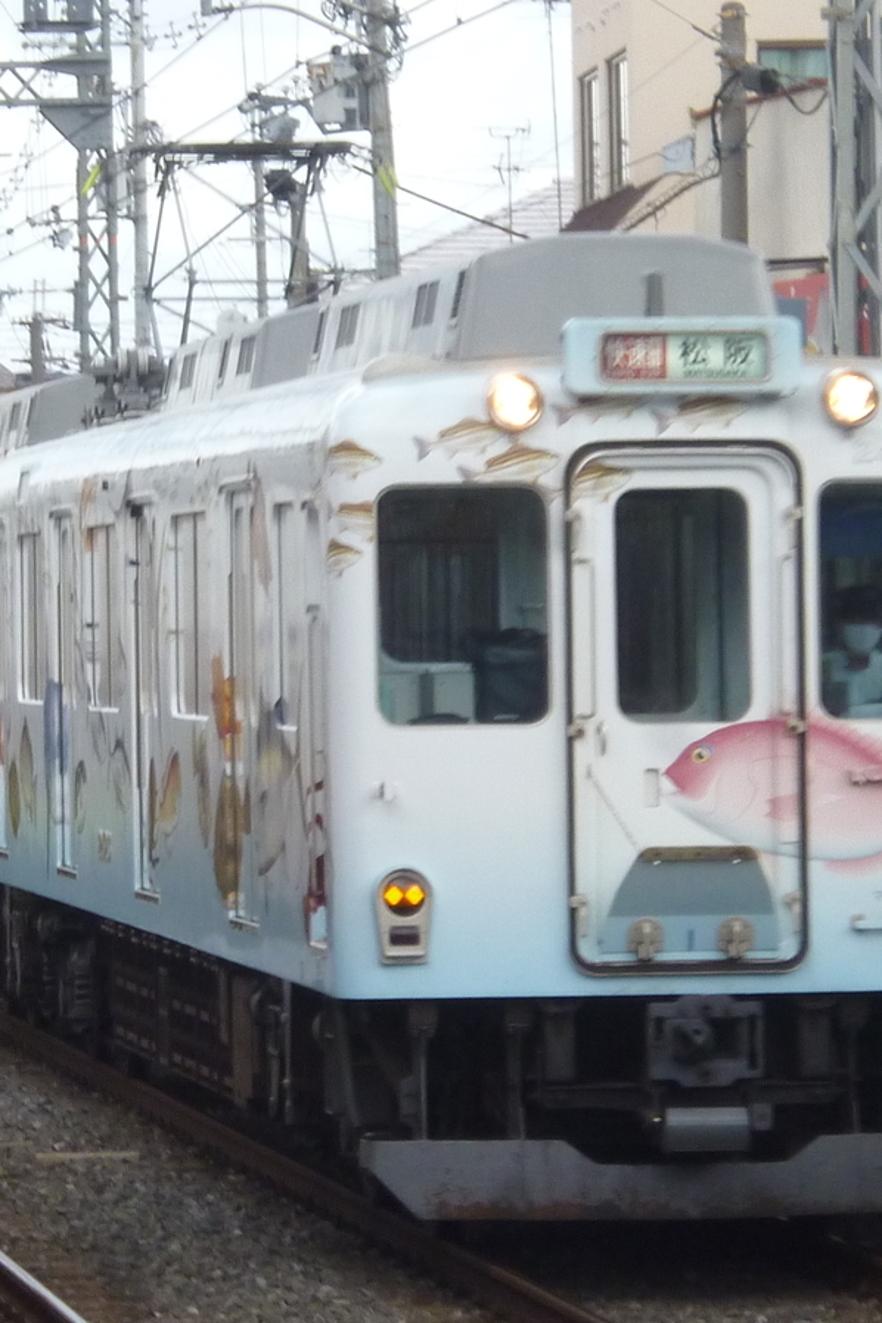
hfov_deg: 5.2
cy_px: 662
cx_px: 212
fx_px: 9664
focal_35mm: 263
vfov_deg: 7.8
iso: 160
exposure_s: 1/125
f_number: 6.5
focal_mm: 20
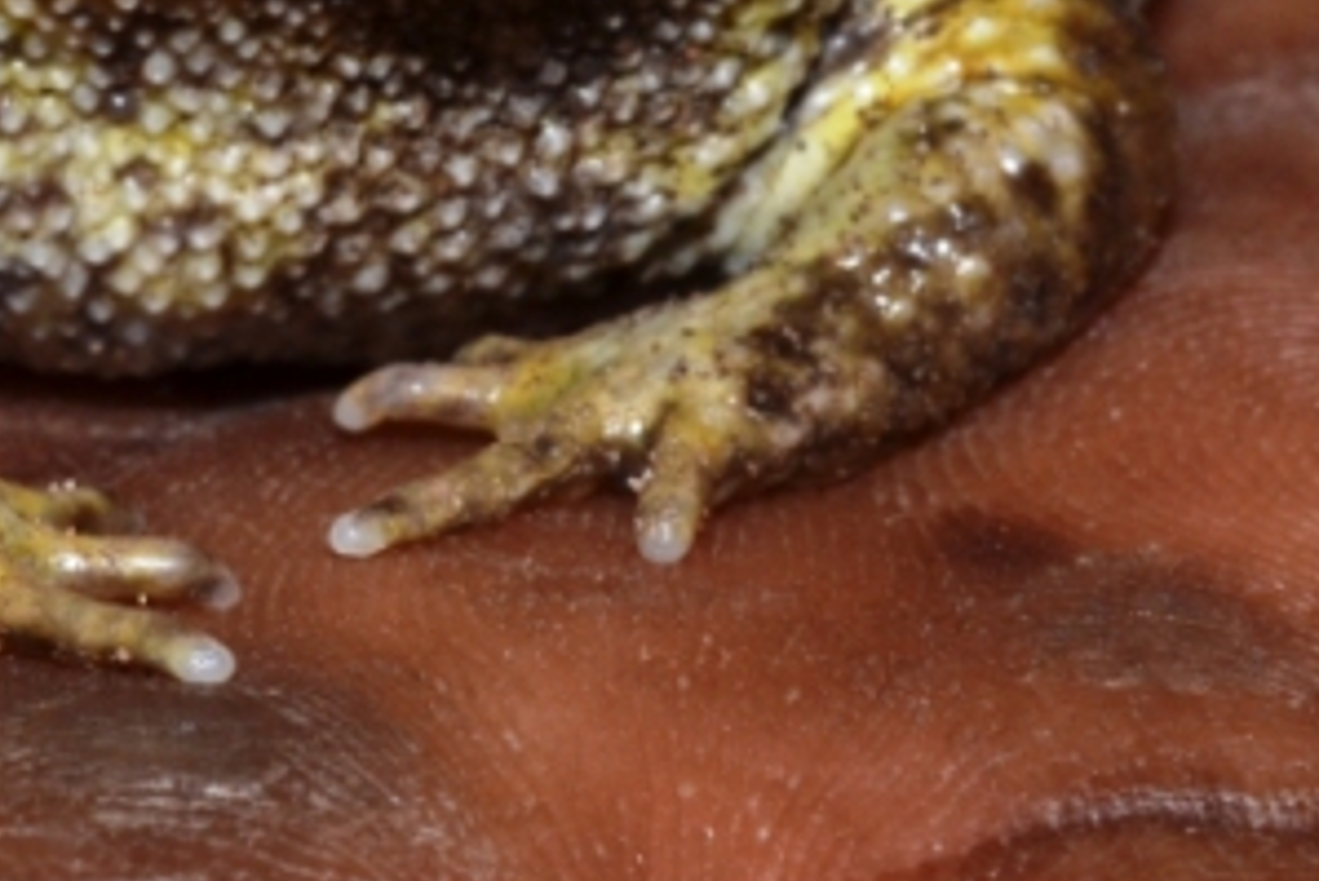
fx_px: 7551
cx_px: 359
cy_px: -321
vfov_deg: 6.6
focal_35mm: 206
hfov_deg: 10.0
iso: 200
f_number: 20
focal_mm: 40
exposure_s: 1/200
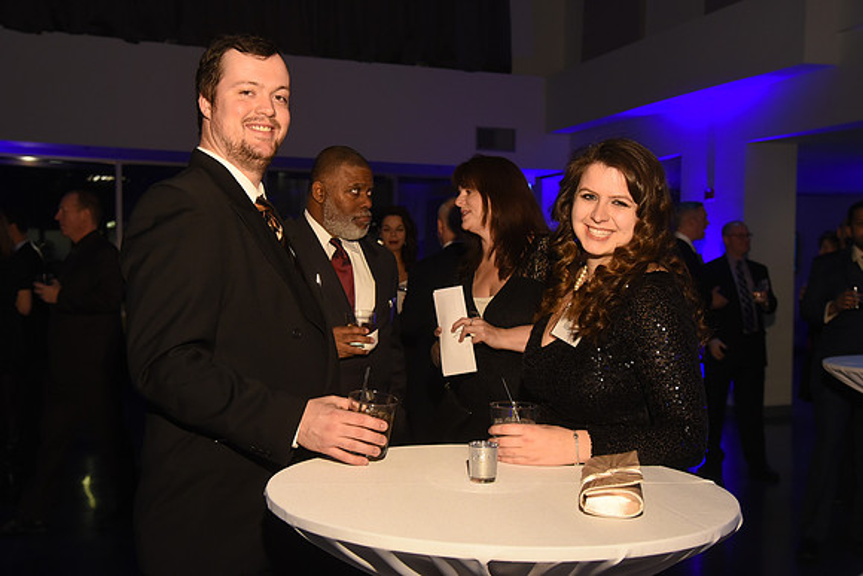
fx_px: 1079
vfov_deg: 29.9
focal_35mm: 45
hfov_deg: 43.6
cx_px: 432
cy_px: 288
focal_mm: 45
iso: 2500
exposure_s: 1/200
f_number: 5.6
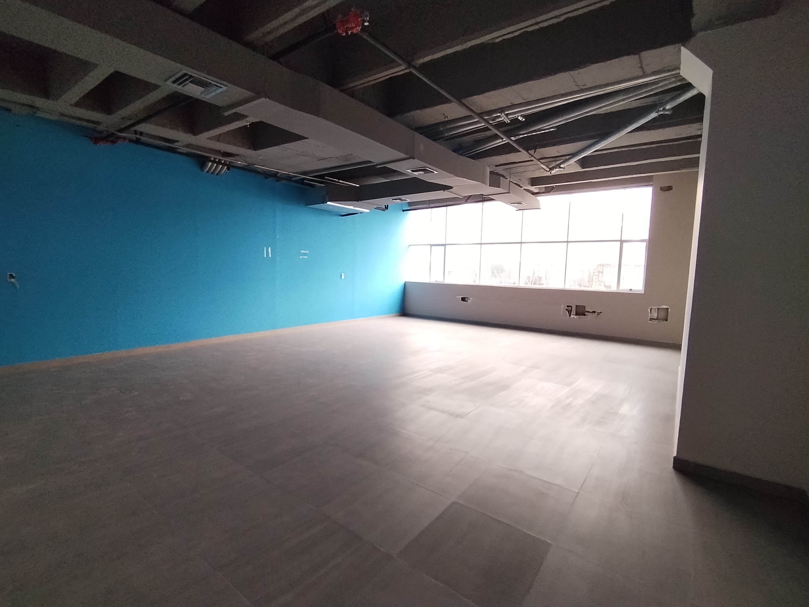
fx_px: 374
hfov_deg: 94.5
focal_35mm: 16
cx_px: 404
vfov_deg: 78.1
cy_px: 304
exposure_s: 1/33.3
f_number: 2.2
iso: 373
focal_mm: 1.42
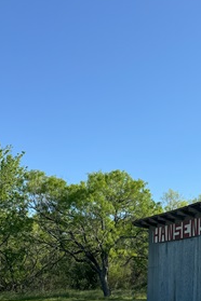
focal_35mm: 51
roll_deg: -1.1
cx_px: 190
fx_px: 427
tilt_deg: +5.7
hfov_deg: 25.5
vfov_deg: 37.1
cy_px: 253
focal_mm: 6.76
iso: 80
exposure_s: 1/3802
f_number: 1.78
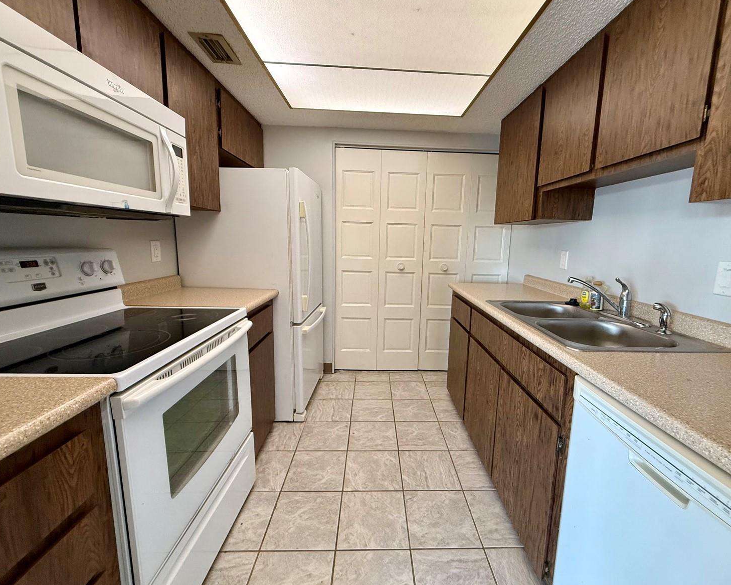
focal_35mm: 15
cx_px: 386
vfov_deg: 84.0
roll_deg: -1.7
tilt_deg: -8.9
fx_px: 324
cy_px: 288
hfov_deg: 96.7
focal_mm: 2.22
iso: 320
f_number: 2.2
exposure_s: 1/120
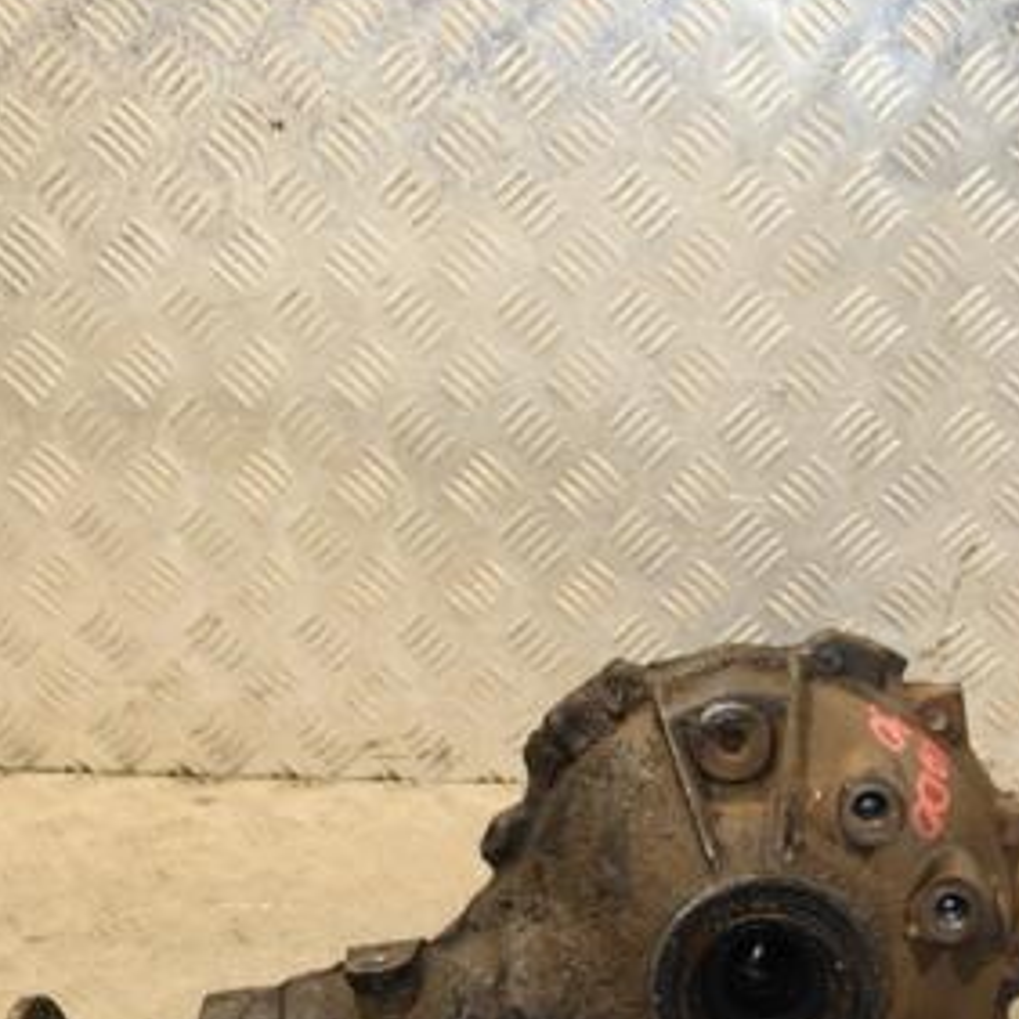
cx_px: 658
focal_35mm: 76
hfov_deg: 22.7
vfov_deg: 22.7
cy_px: 672
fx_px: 2531
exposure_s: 1/200
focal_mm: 28
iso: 800
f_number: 5
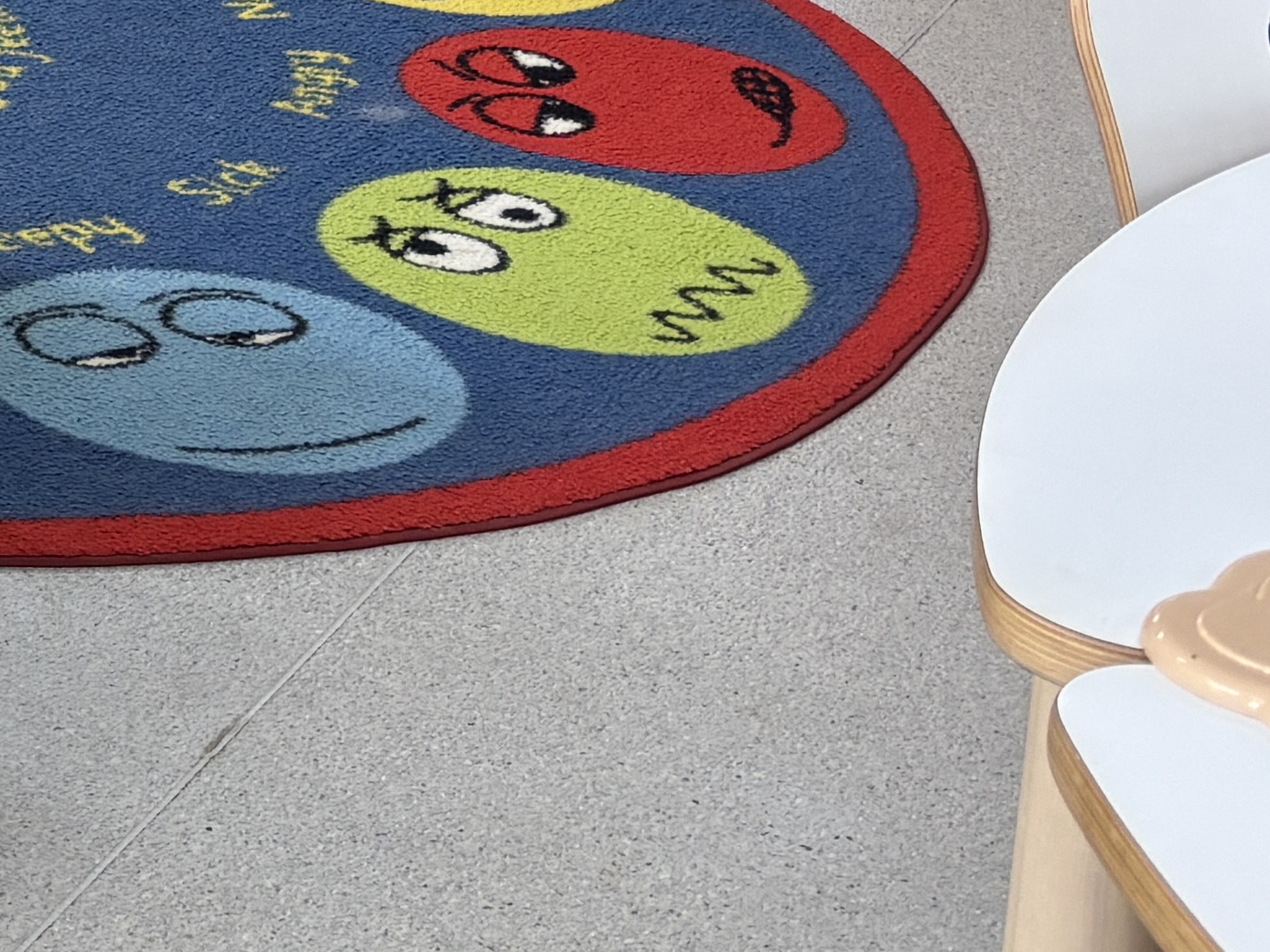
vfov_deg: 12.9
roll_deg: +0.9
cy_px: -604
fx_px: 3926
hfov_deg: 15.5
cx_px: -1101
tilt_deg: -11.5
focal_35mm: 107
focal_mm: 5.96
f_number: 1.6
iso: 80
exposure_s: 1/100
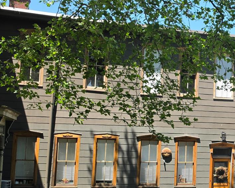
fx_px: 452
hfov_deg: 26.6
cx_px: 266
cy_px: 122
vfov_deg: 23.4
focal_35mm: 65
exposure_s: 1/2210
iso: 64
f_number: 1.4
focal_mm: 6.5
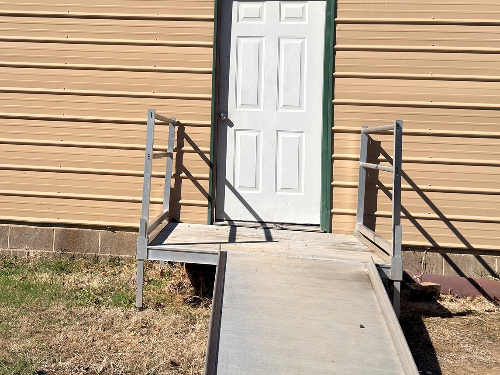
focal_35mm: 57
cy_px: 105
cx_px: 125
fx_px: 823
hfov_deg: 33.1
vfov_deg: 25.4
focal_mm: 6.76
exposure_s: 1/7299
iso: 64
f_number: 1.78
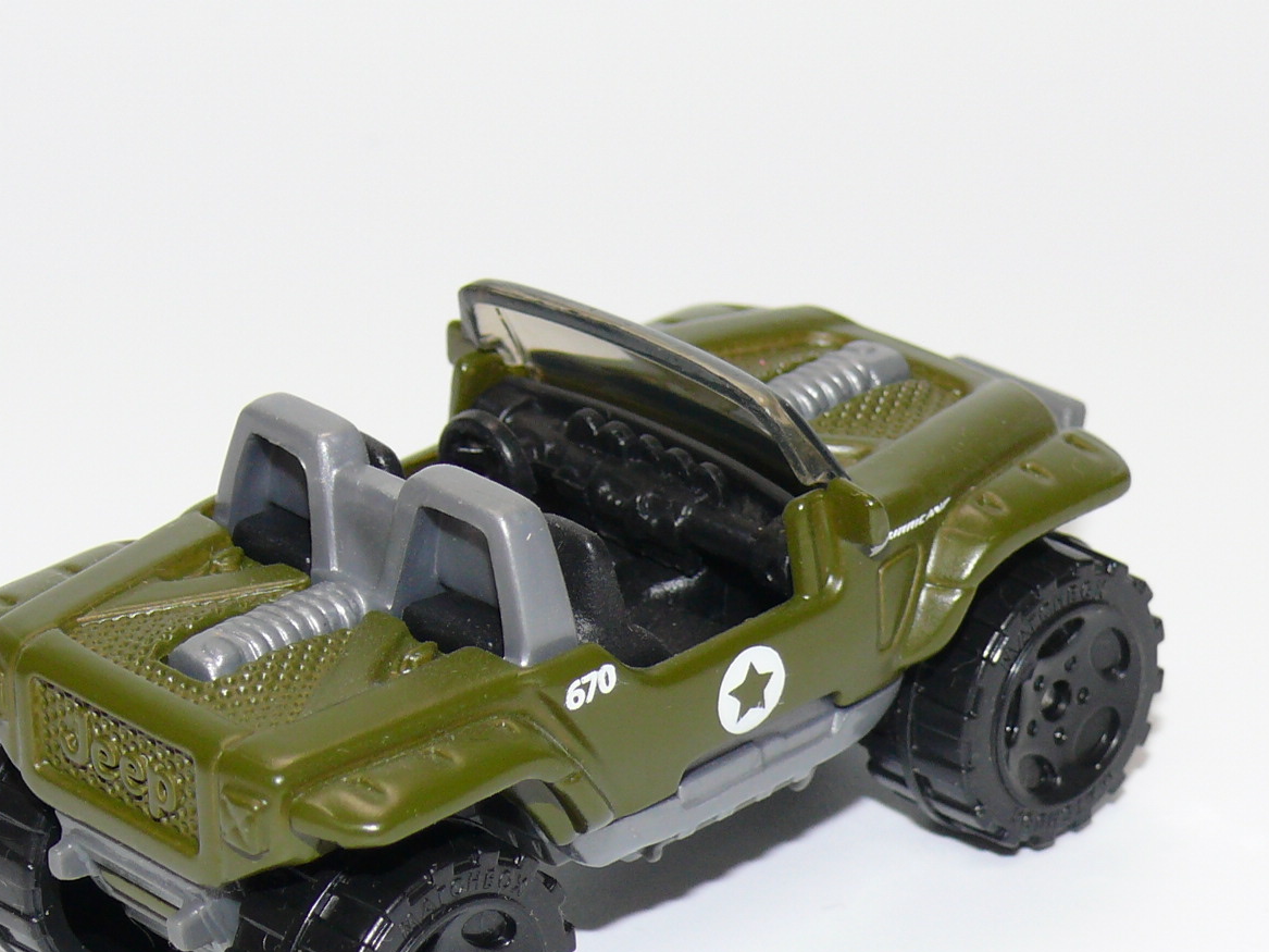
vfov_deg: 10.3
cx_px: 513
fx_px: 5278
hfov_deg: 13.7
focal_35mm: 144
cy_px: 644
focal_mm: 13.7
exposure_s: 1/30
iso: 100
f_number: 4
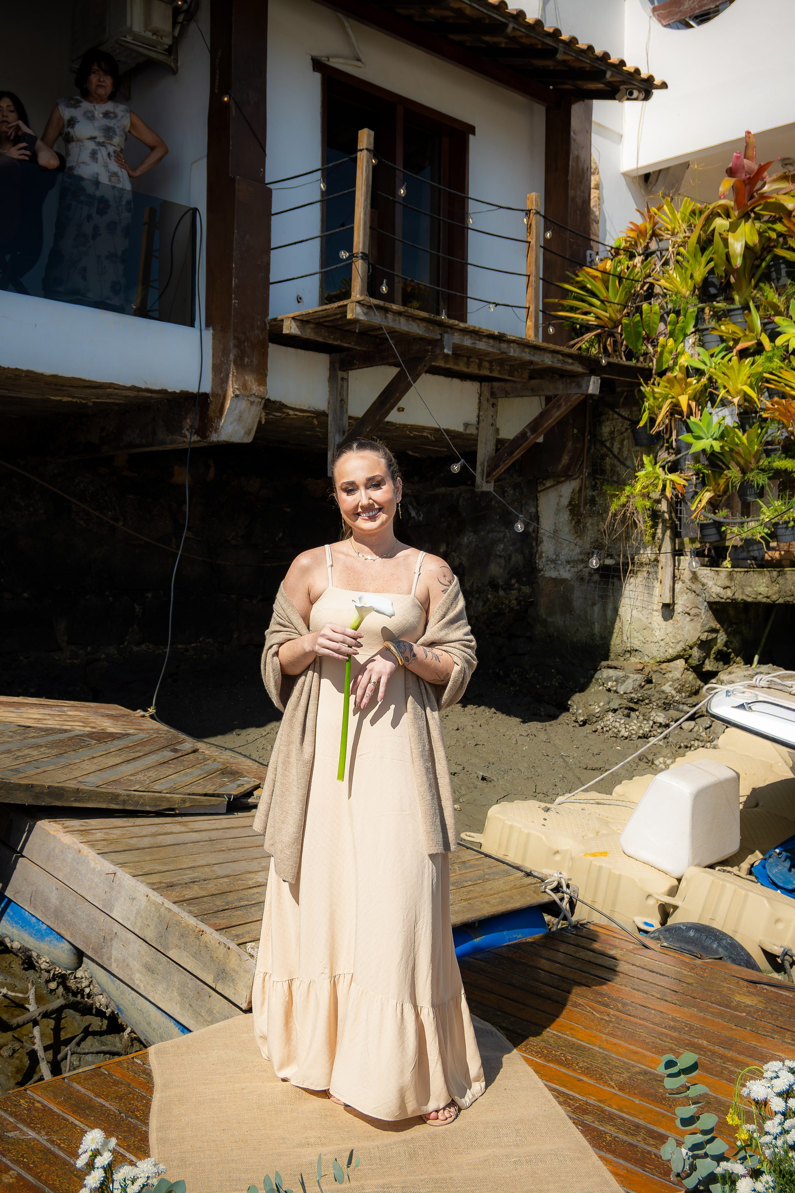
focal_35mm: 36
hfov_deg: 36.9
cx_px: 398
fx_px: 1192
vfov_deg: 53.1
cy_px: 596
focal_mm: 24
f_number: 4.2
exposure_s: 1/1600
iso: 160
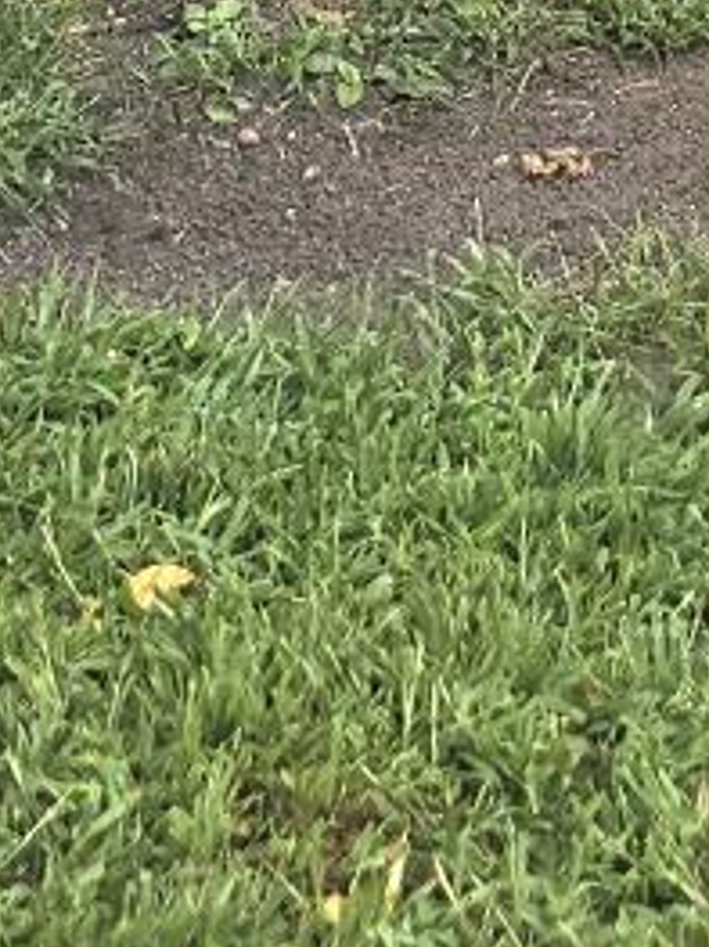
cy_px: -1577
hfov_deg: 8.5
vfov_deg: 9.6
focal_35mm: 175
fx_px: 4783
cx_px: 608
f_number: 1.7
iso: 12
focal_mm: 6.3
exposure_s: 1/179
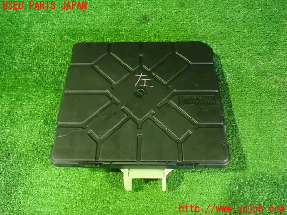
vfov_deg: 46.8
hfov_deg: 60.0
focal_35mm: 30
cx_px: 144
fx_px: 249
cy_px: 108
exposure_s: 1/30
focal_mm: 5.4
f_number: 2.3
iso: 1600
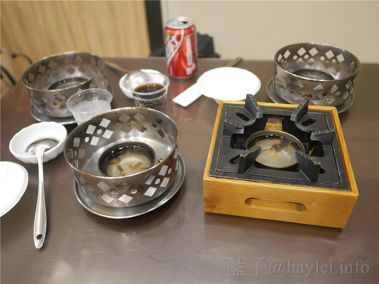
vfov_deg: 46.8
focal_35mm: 30
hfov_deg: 60.0
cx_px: 190
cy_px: 142
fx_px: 328
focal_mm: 15
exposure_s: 1/60
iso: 800
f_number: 1.7
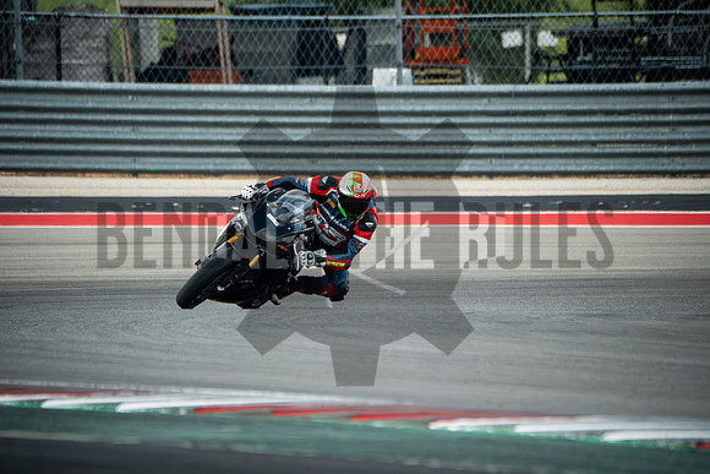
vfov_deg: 2.3
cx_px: 355
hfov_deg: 3.4
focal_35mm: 600
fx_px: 11836
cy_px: 237
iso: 3200
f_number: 5.6
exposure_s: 1/1600
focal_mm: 400
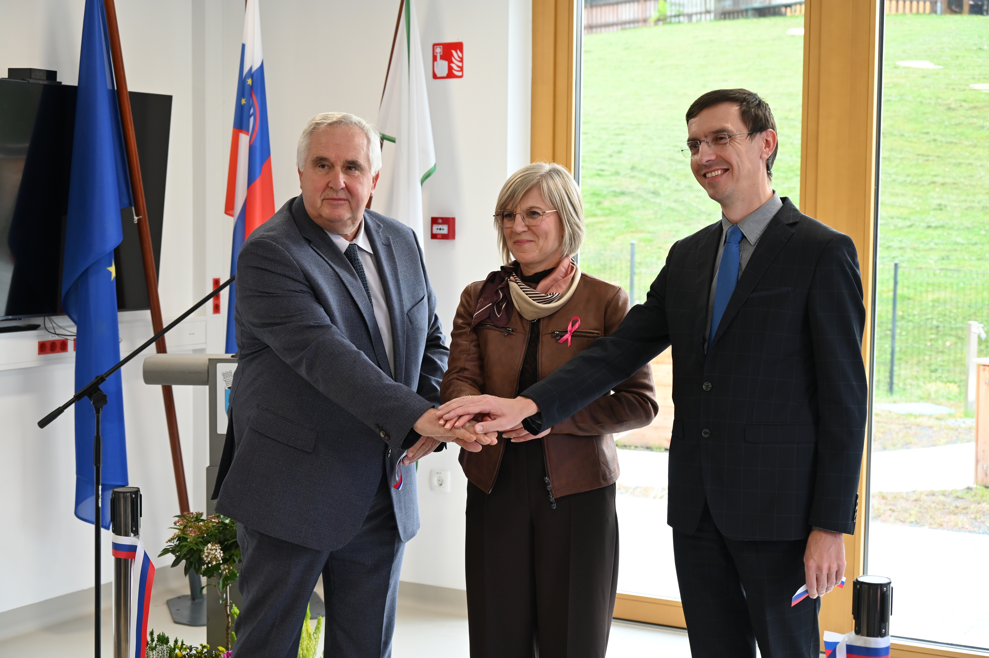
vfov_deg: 24.6
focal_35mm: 55
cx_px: 494
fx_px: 1510
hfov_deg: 36.3
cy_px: 329
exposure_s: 1/125
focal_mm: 55
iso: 1400
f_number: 5.6
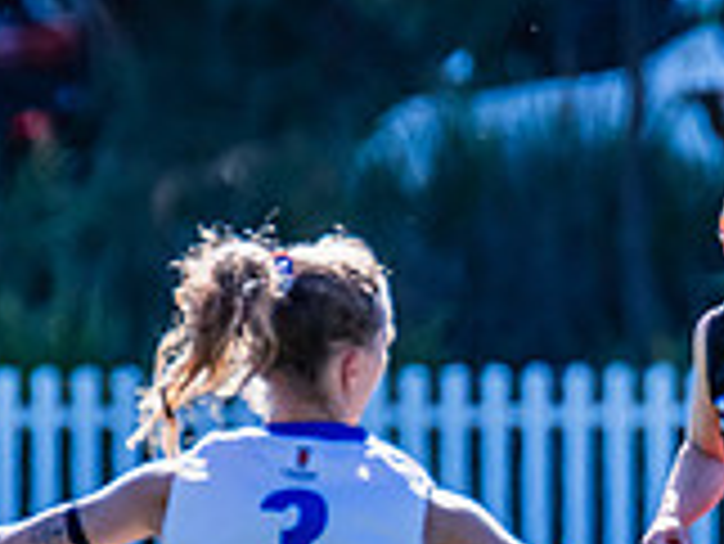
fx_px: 40962
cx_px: 1237
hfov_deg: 1.0
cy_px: 650
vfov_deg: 0.8
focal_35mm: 1957
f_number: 9
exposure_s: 1/1250
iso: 800
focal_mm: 550
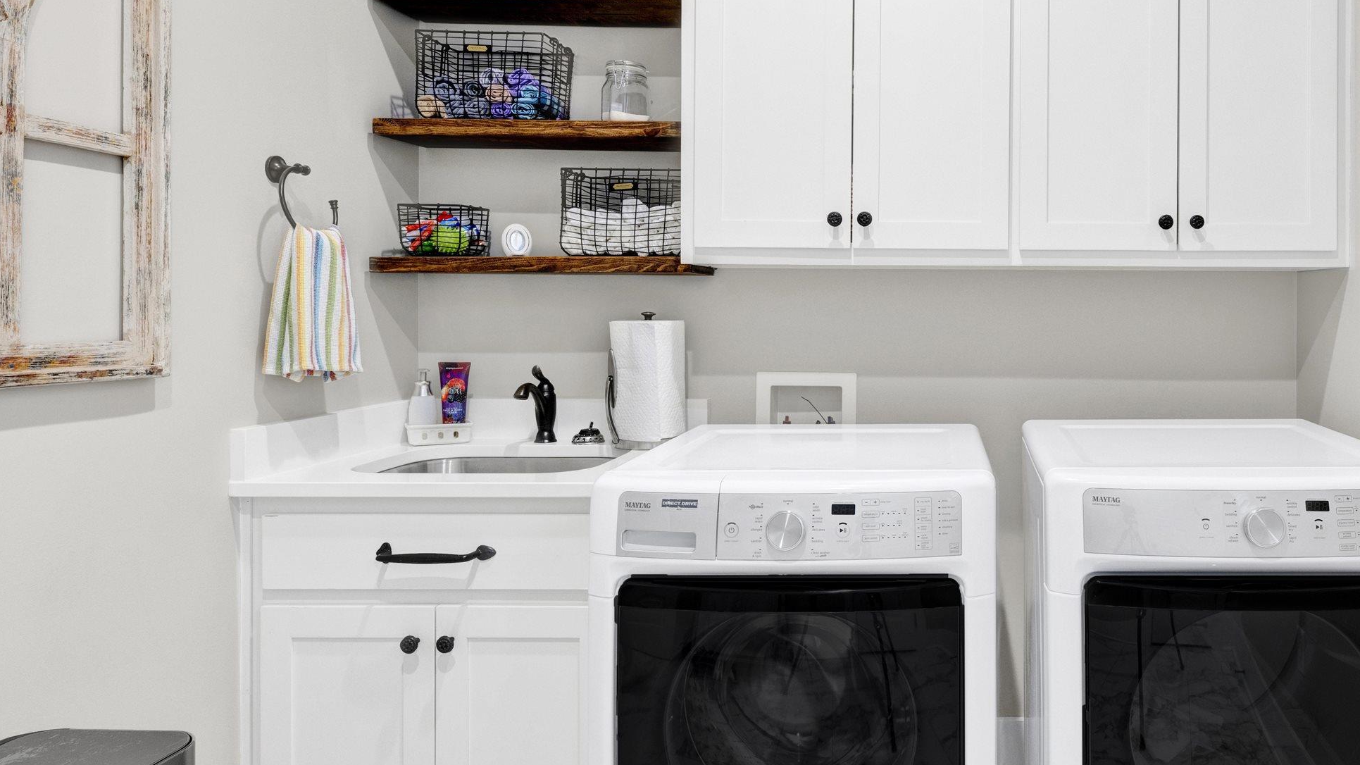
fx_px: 932
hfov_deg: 69.4
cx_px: 944
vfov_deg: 44.4
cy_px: 301
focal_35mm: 26
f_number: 11
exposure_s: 1/4
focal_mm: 15.5
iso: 400
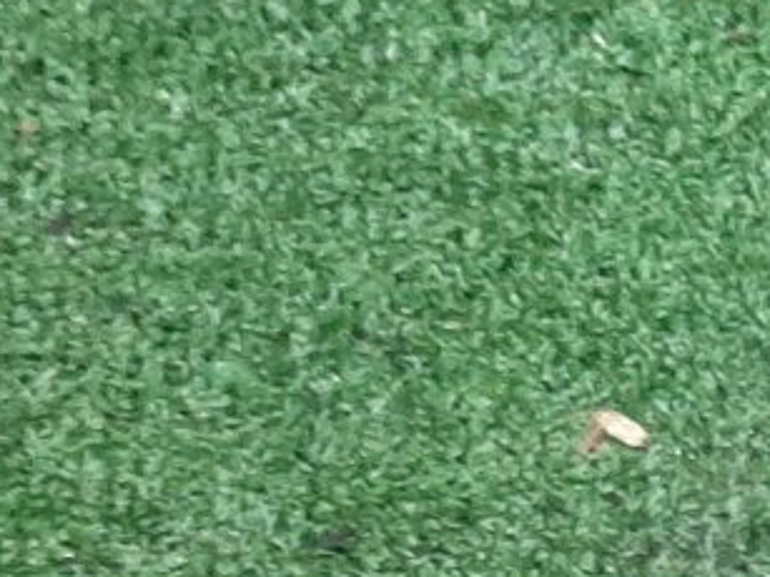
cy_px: 1325
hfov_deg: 14.4
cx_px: 1332
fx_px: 2713
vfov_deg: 10.6
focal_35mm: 122
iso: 186
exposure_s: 1/33
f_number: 1.7
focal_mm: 3.93
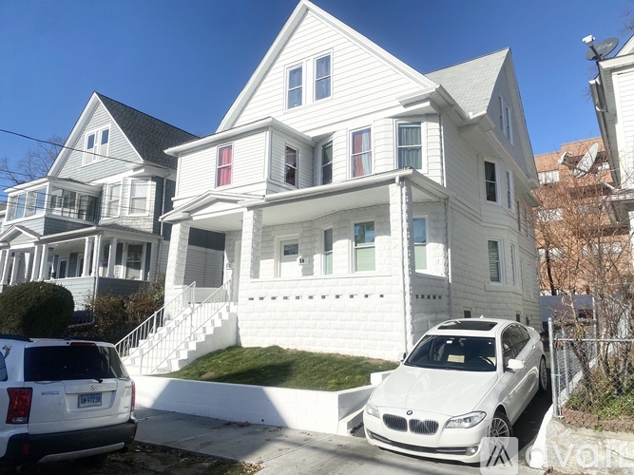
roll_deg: -1.2
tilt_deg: +11.5
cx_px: 317
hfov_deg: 67.3
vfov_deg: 53.0
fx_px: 476
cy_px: 238
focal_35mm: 26
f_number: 1.8
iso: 32
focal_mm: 4.25
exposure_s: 1/7692
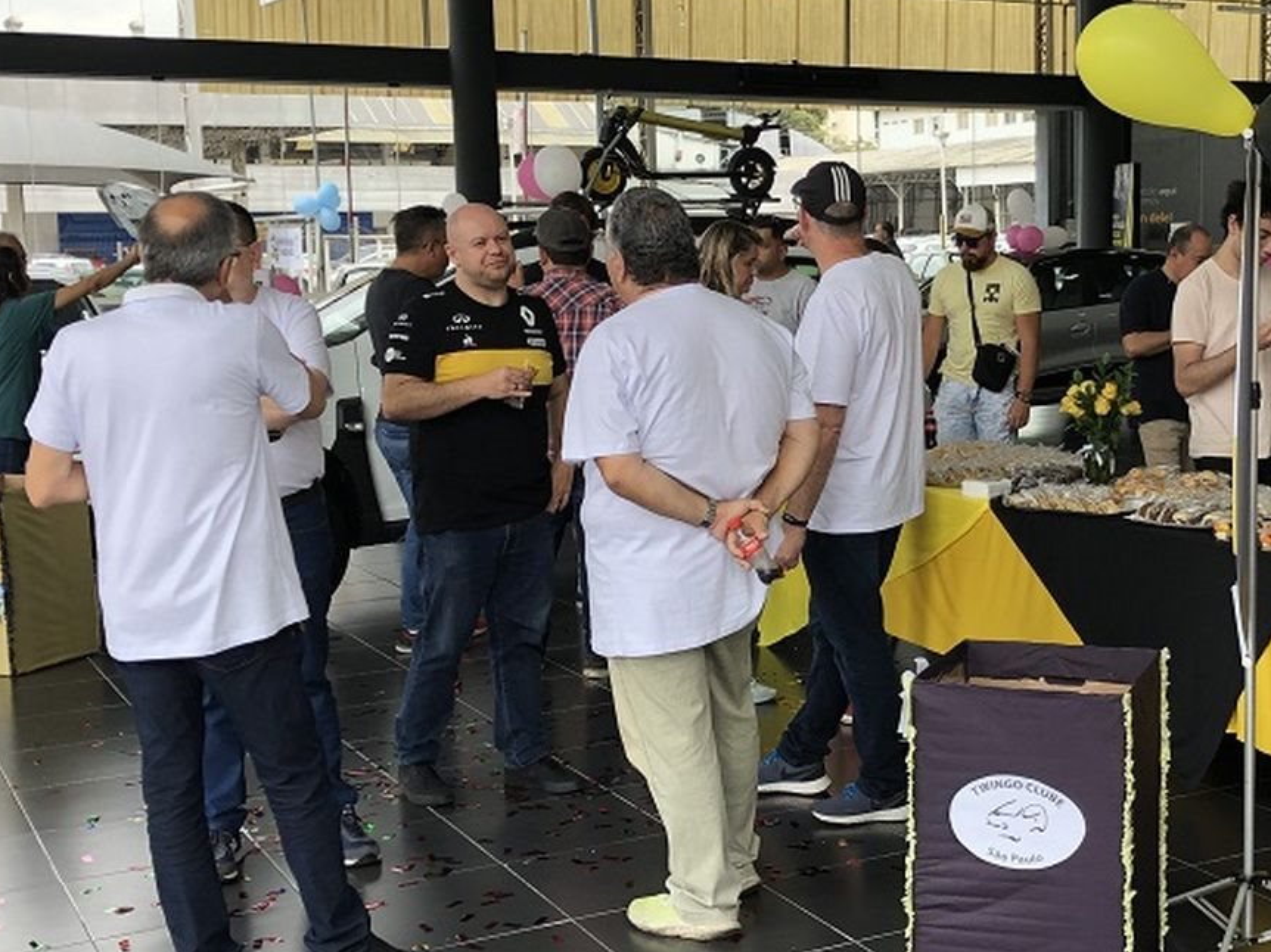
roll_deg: +0.8
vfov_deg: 28.0
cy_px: 470
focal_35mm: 52
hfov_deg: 36.2
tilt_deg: -8.8
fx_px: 1909
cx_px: 905
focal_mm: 3.99
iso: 20
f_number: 1.8
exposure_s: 1/284
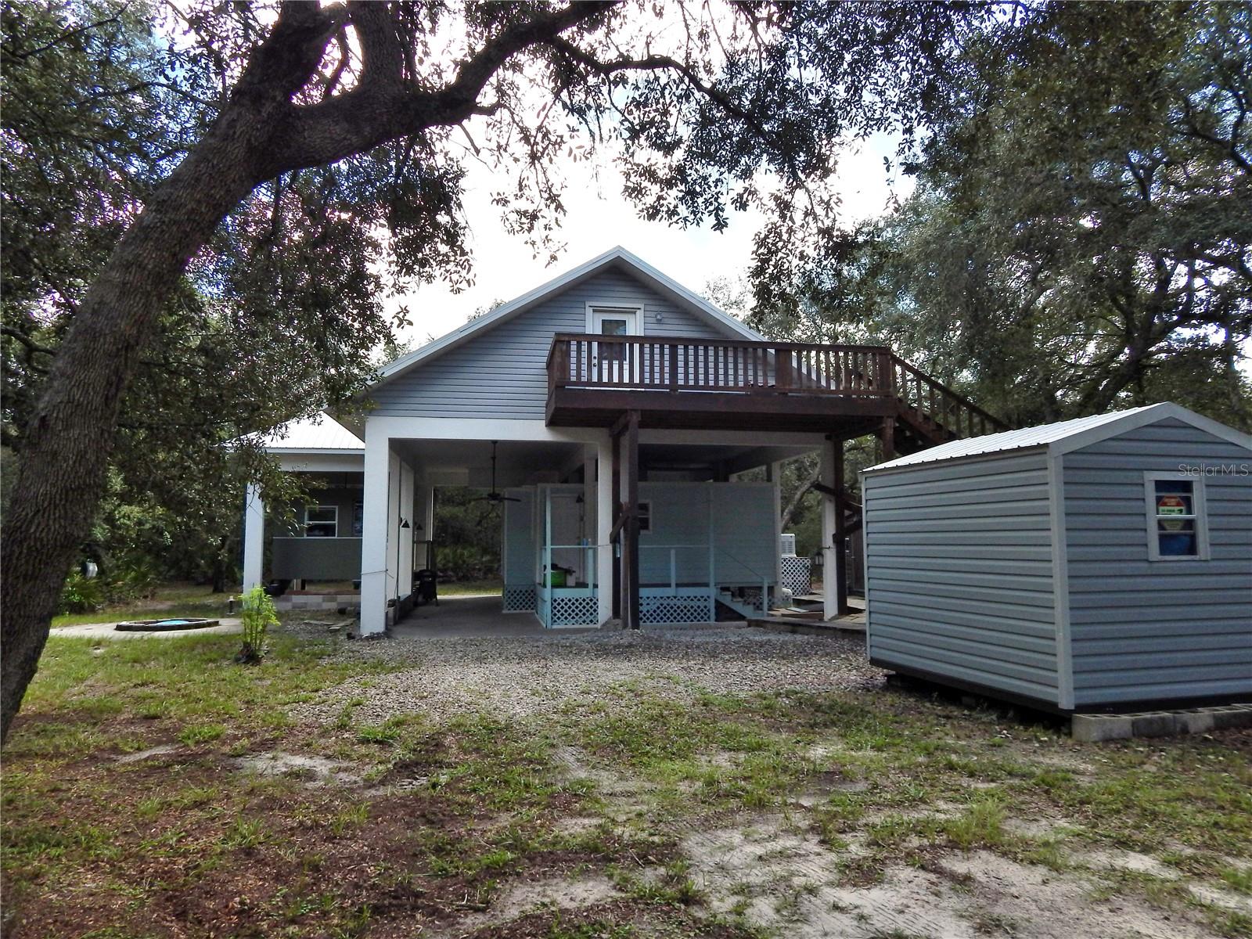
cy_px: 470
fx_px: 832
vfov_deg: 58.9
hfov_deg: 73.9
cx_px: 626
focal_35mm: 23
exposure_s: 1/800
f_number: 3
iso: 125
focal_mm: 4
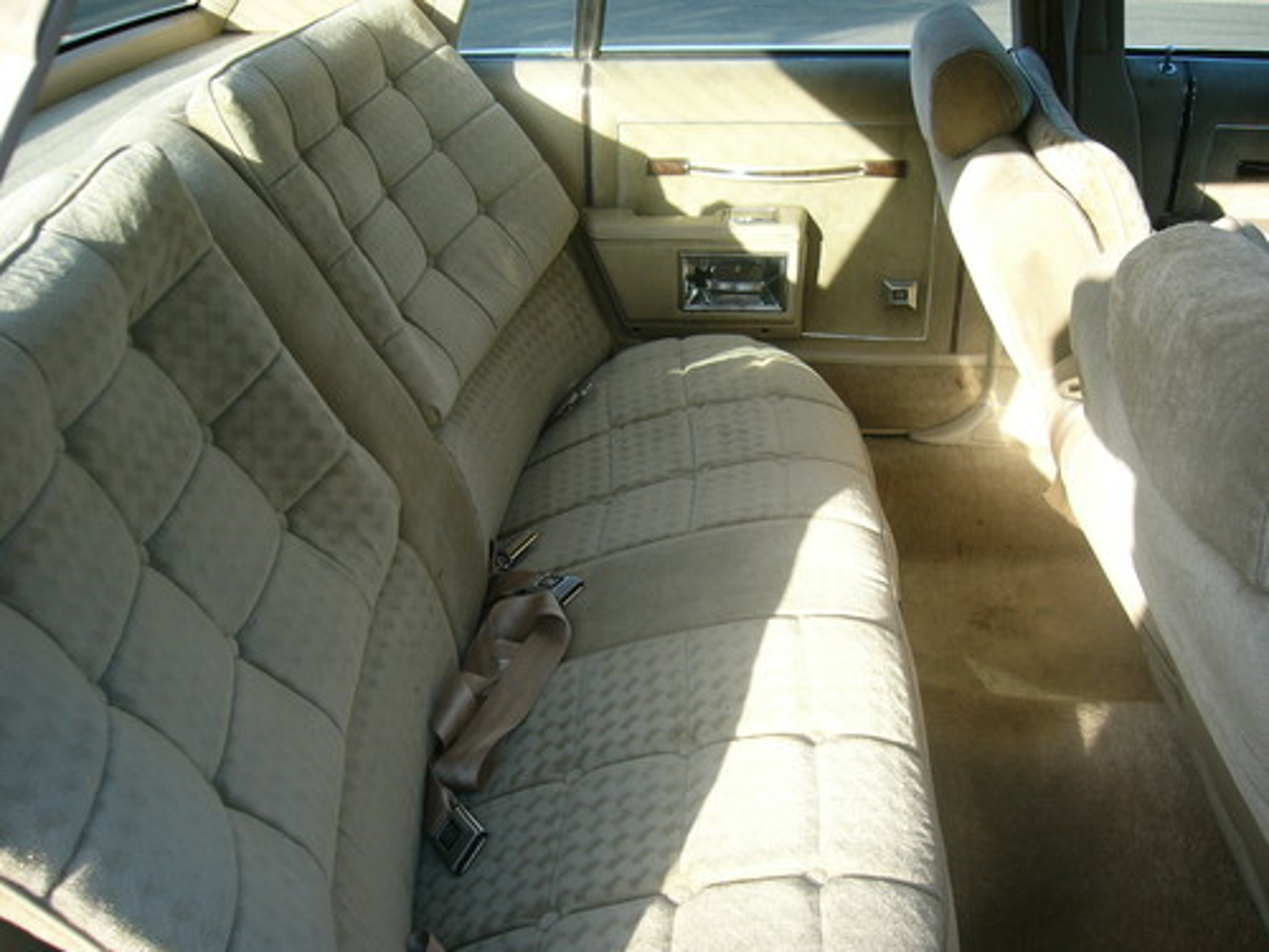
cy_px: 476
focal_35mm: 35
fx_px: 1283
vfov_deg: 40.7
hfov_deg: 52.6
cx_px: 634
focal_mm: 5.8
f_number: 2.8
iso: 50
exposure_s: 1/160
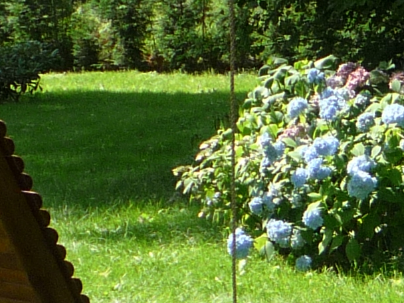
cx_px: 483
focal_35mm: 180
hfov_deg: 10.8
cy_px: 290
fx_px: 2101
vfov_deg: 8.2
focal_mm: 5.2
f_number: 4
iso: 100
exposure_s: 1/200
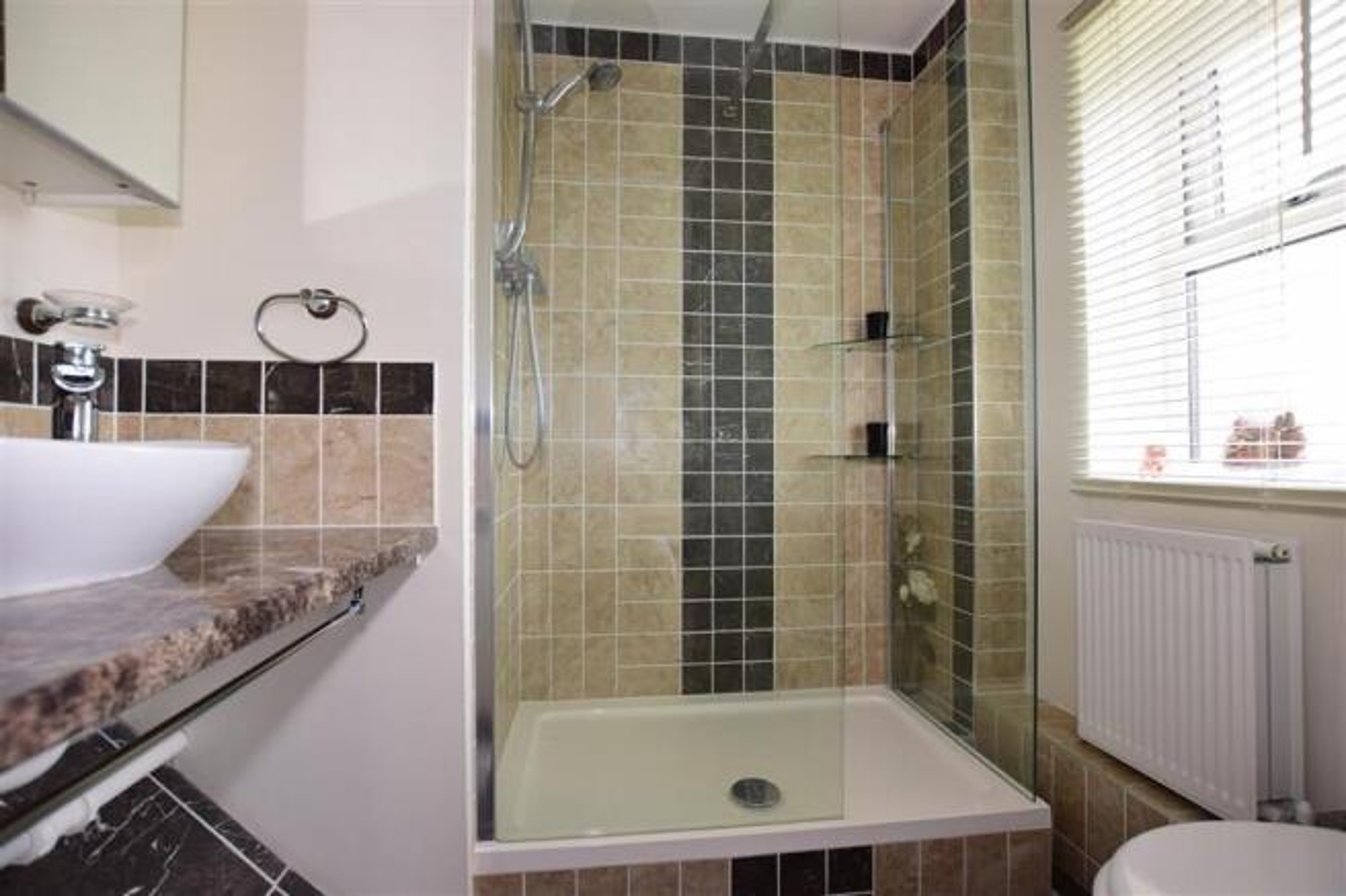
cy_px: 448
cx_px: 673
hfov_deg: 100.4
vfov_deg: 77.3
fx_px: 561
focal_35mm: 15
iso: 200
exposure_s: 1/20
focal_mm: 10
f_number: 5
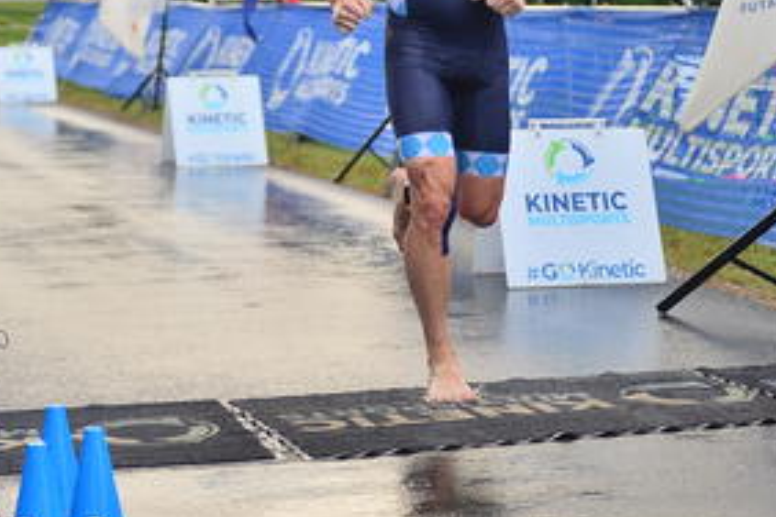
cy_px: 88
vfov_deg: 12.5
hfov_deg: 18.8
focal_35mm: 109
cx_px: 360
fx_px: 2349
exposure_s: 1/1250
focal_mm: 56
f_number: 2.8
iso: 560
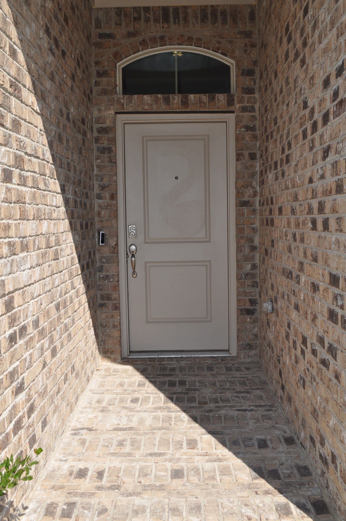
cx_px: 174
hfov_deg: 33.3
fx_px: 578
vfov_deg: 48.5
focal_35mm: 40
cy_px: 263
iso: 200
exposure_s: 1/200
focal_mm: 26
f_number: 11
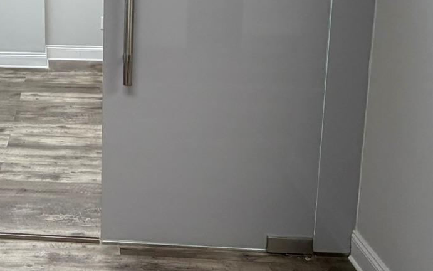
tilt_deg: -7.9
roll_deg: +1.0
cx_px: 36
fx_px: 519
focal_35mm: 44
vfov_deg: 26.7
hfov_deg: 41.4
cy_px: -33
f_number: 2.2
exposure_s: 1/120
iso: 160
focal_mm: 2.22
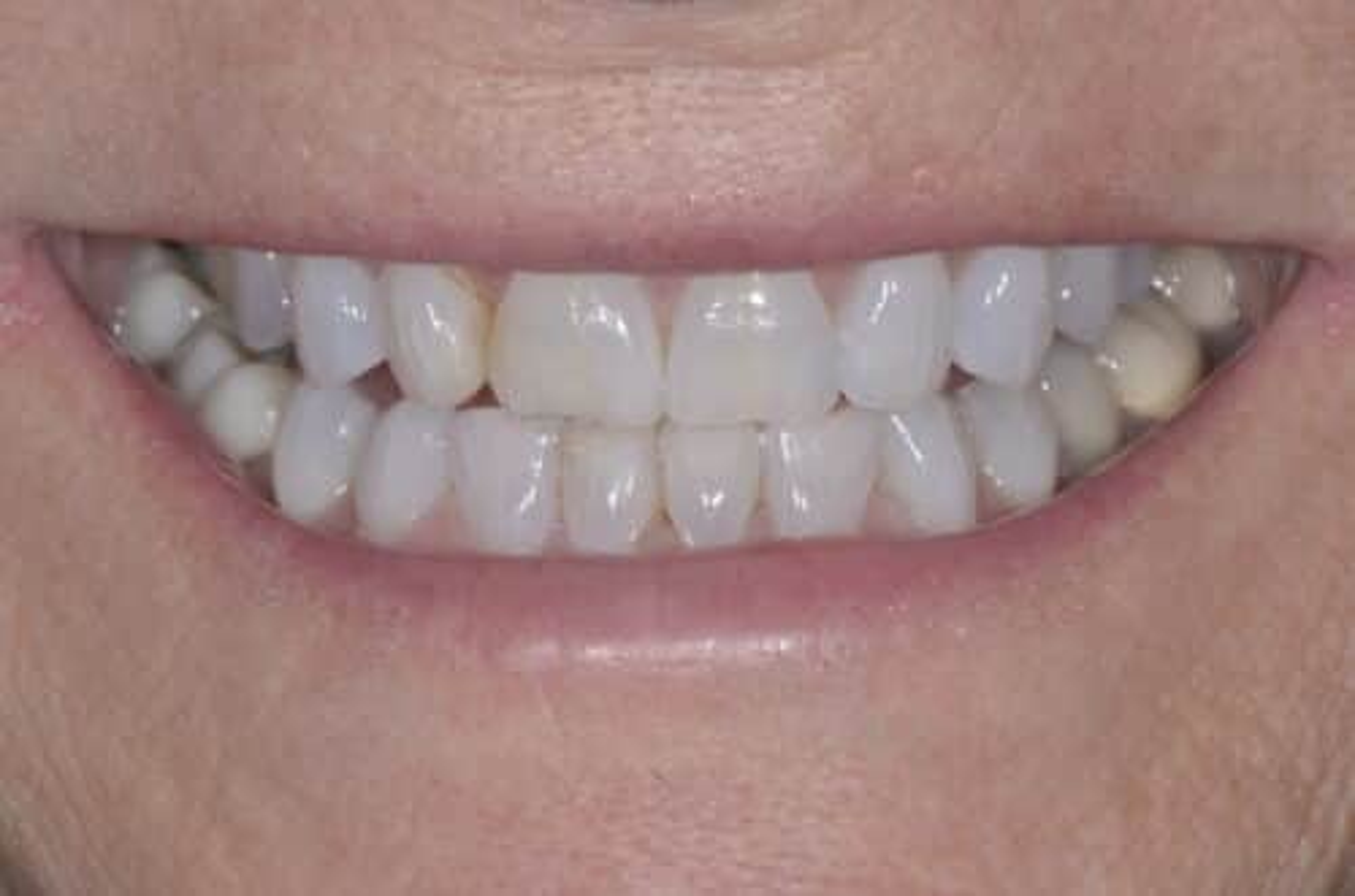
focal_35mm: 128
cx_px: 678
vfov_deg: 10.7
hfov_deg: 16.1
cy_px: 448
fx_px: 4788
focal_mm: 85
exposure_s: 1/250
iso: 125
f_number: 29
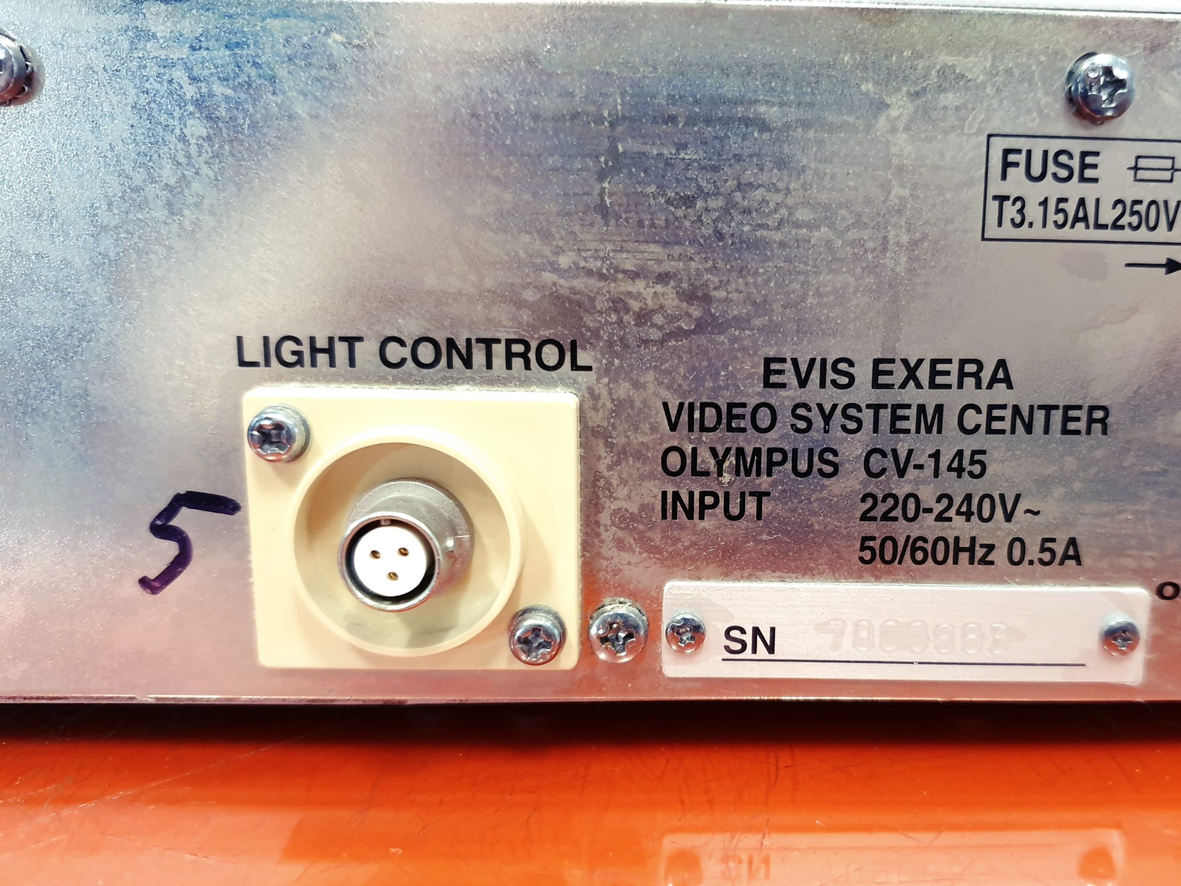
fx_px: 1126
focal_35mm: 33
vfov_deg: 42.9
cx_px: 731
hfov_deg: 54.8
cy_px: 497
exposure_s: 1/20
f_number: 1.5
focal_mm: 4.3
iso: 250
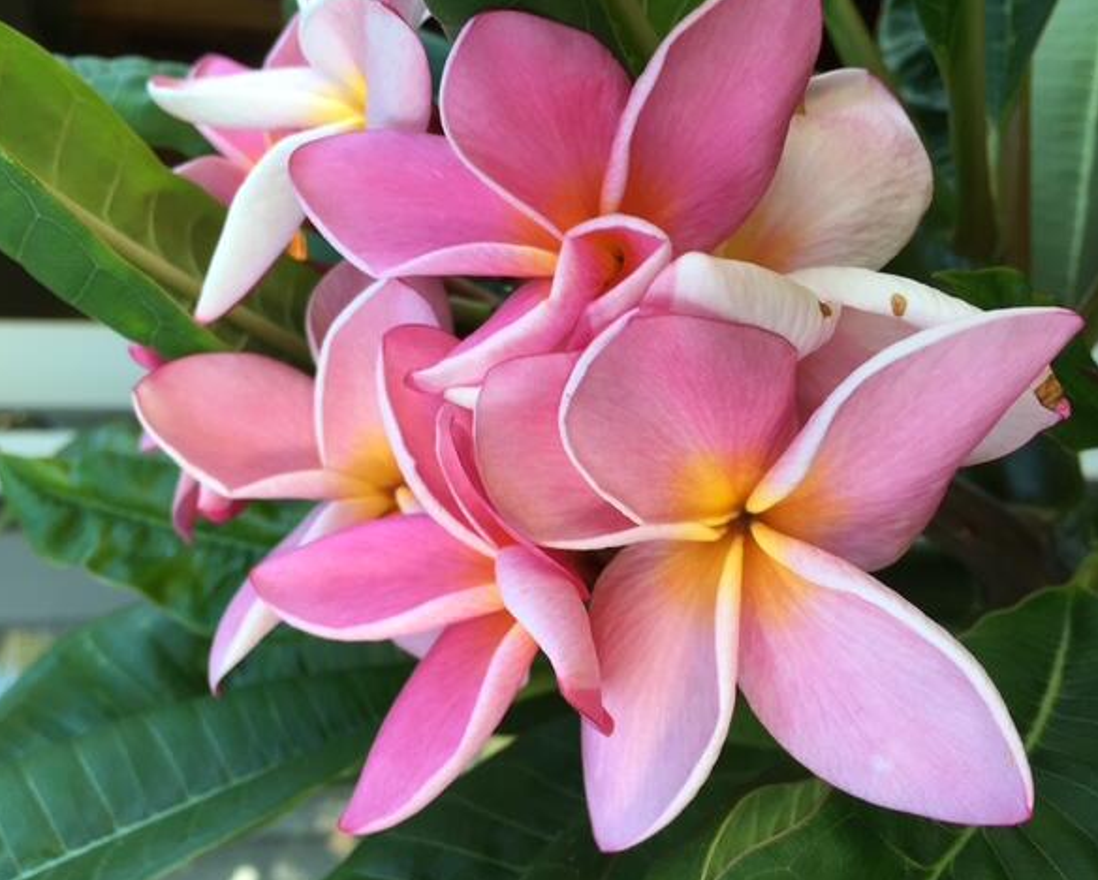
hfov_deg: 57.1
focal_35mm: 31
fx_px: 1008
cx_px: 564
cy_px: 436
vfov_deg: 47.2
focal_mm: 4.15
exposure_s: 1/60
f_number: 2.2
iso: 40
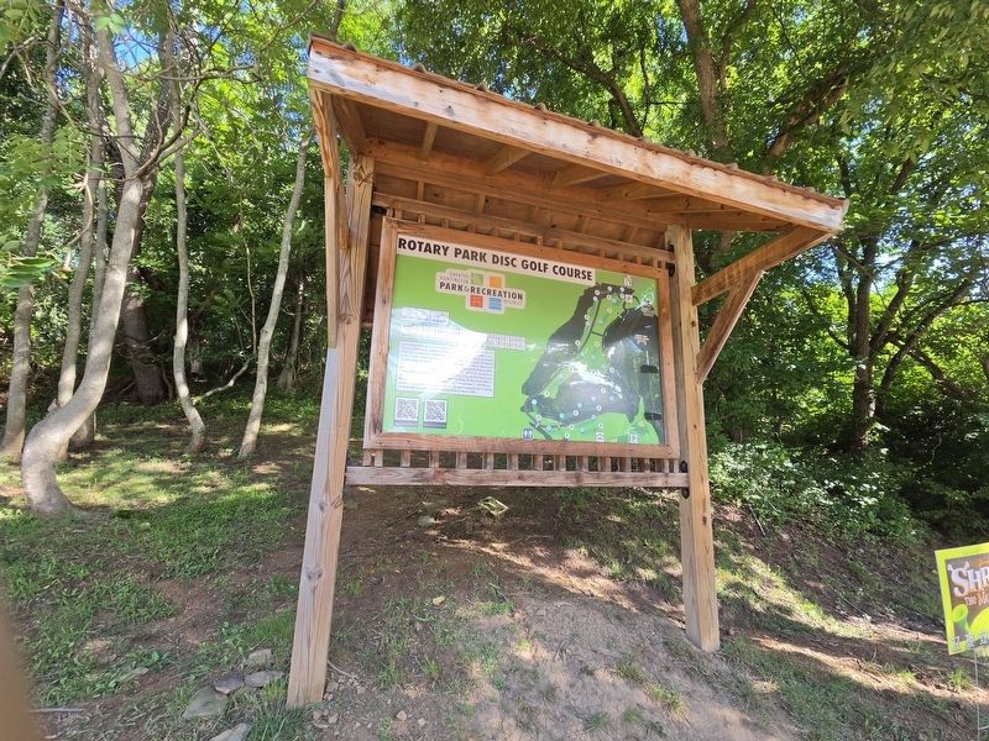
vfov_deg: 89.9
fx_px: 371
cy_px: 370
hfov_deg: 106.2
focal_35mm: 13
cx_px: 494
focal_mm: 2.2
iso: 100
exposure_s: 1/417
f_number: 2.2
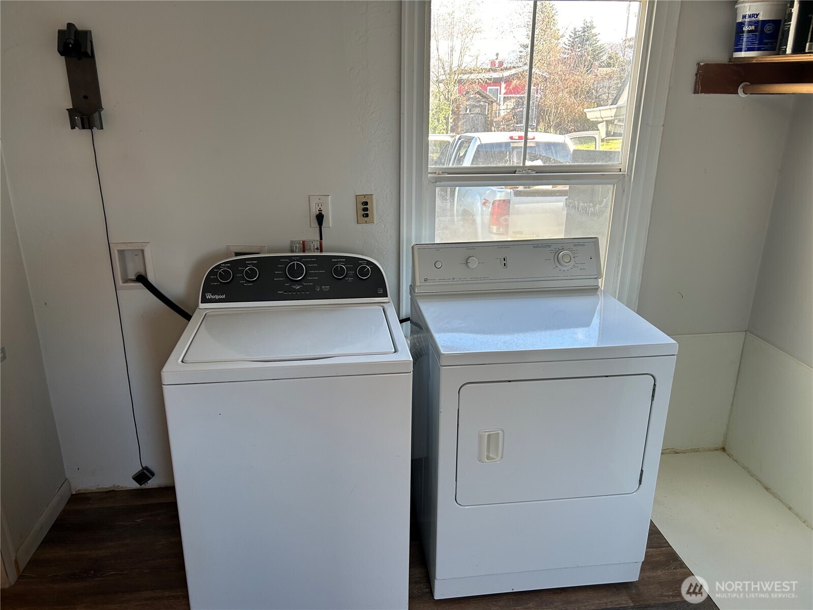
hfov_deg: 67.3
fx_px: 611
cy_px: 305
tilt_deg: -19.4
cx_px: 406
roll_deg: +0.7
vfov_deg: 53.1
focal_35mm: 26
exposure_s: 1/120
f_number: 1.5
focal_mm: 5.7
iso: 80
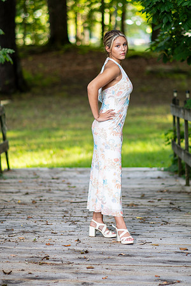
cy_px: 143
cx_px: 96
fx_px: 1011
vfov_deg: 16.1
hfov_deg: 10.8
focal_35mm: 127
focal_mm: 85
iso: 100
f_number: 1.8
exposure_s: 1/125
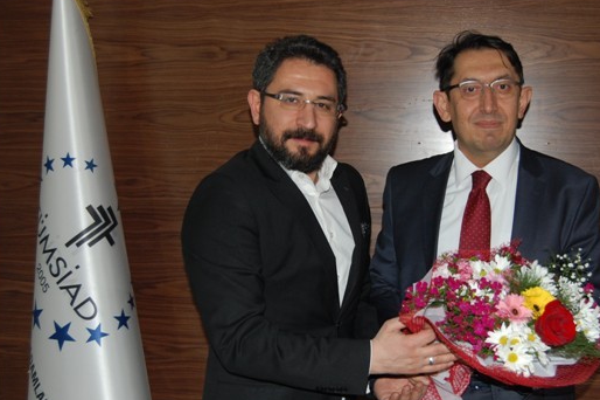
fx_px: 933
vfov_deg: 24.1
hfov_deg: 35.6
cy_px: 232
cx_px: 323
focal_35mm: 56
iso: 400
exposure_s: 1/60
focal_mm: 30
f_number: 4.2
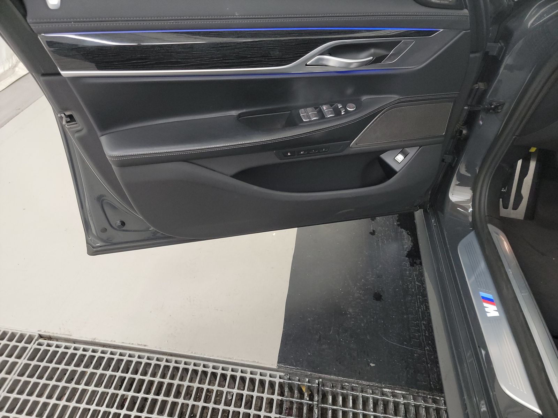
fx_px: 387
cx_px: 279
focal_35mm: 24
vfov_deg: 56.8
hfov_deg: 71.6
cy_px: 209
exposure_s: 1/59
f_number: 1.8
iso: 707
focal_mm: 6.7
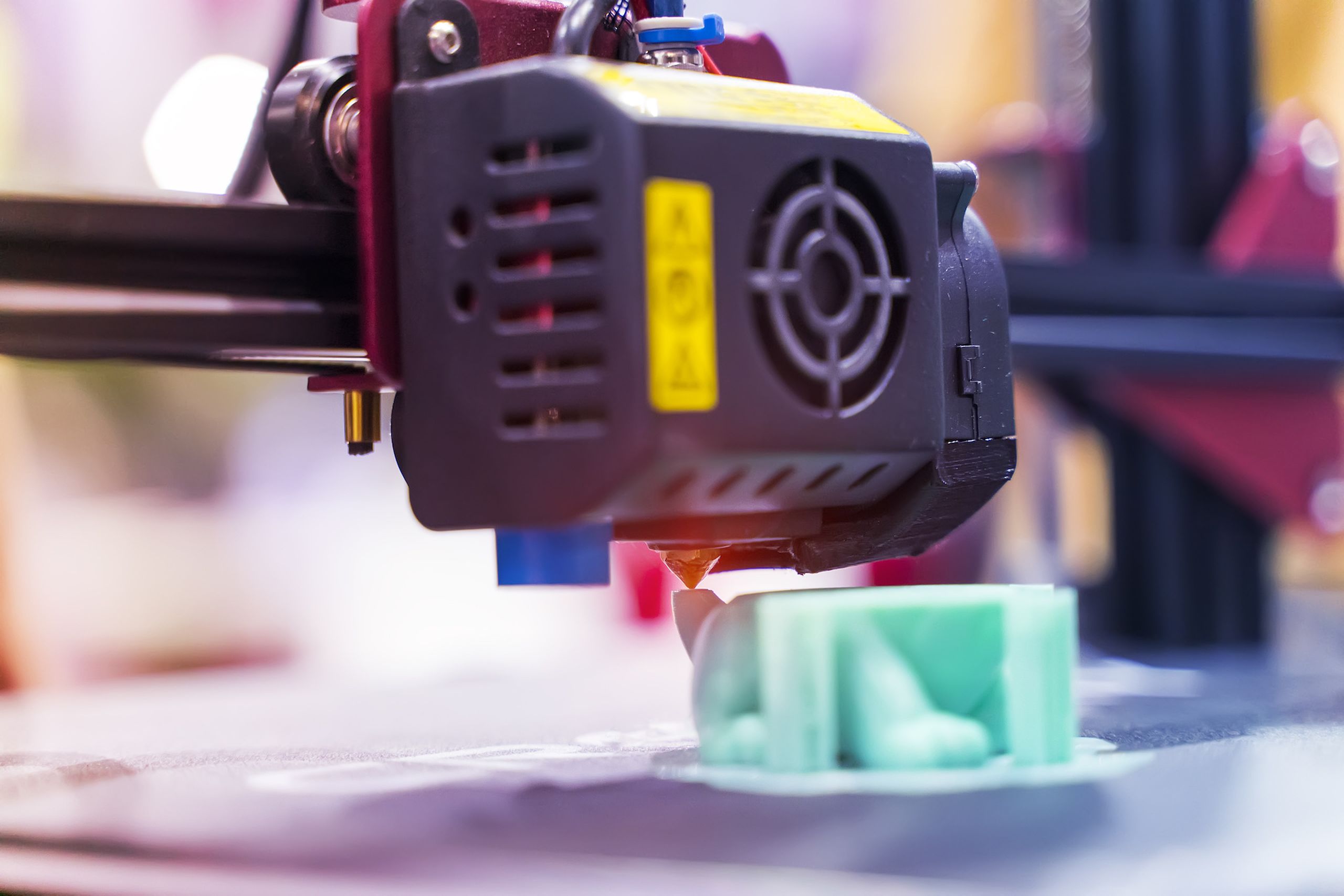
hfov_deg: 27.0
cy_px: 448
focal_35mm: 75
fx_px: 2800
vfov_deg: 18.2
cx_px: 672
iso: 5000
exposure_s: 1/500
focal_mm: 75
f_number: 3.2
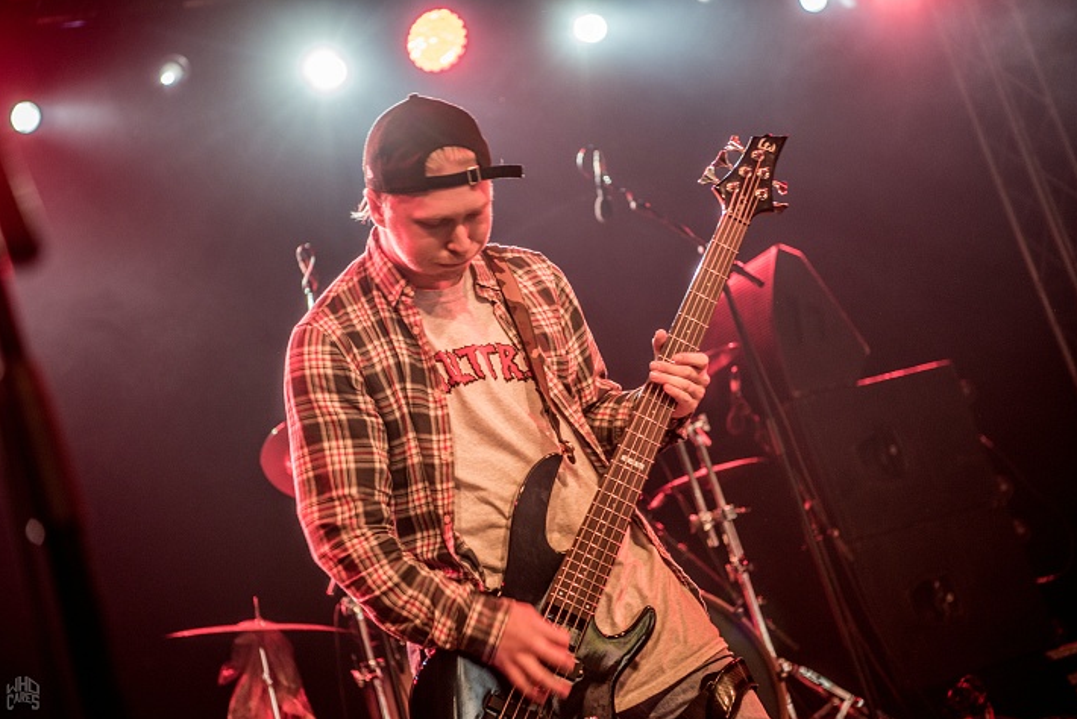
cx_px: 542
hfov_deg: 28.4
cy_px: 359
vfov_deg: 19.2
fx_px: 2125
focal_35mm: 71
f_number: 2.8
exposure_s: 1/125
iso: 1000
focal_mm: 70
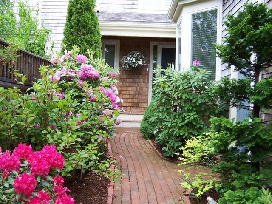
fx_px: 283
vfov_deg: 39.7
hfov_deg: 51.4
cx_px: 136
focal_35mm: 36
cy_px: 102
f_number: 3.4
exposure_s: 1/125
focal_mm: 5.6
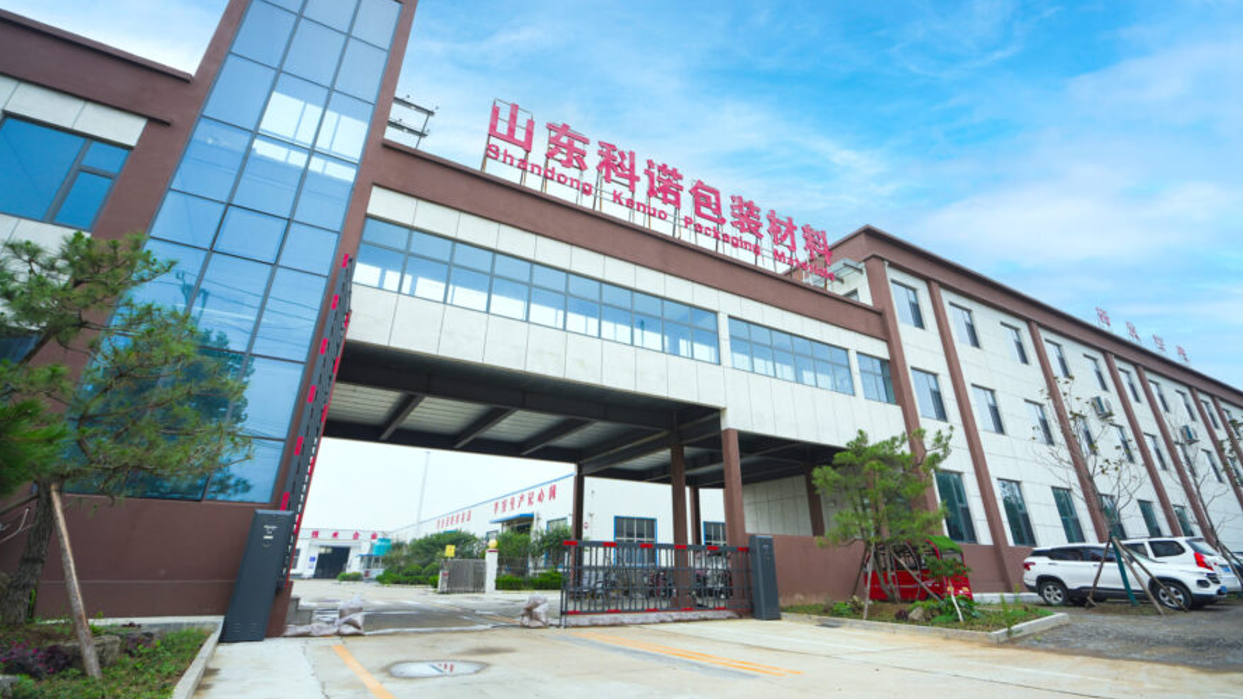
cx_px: 624
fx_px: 560
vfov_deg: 63.7
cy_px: 304
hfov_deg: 95.9
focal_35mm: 17
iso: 100
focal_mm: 16
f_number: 4
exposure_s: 1/640
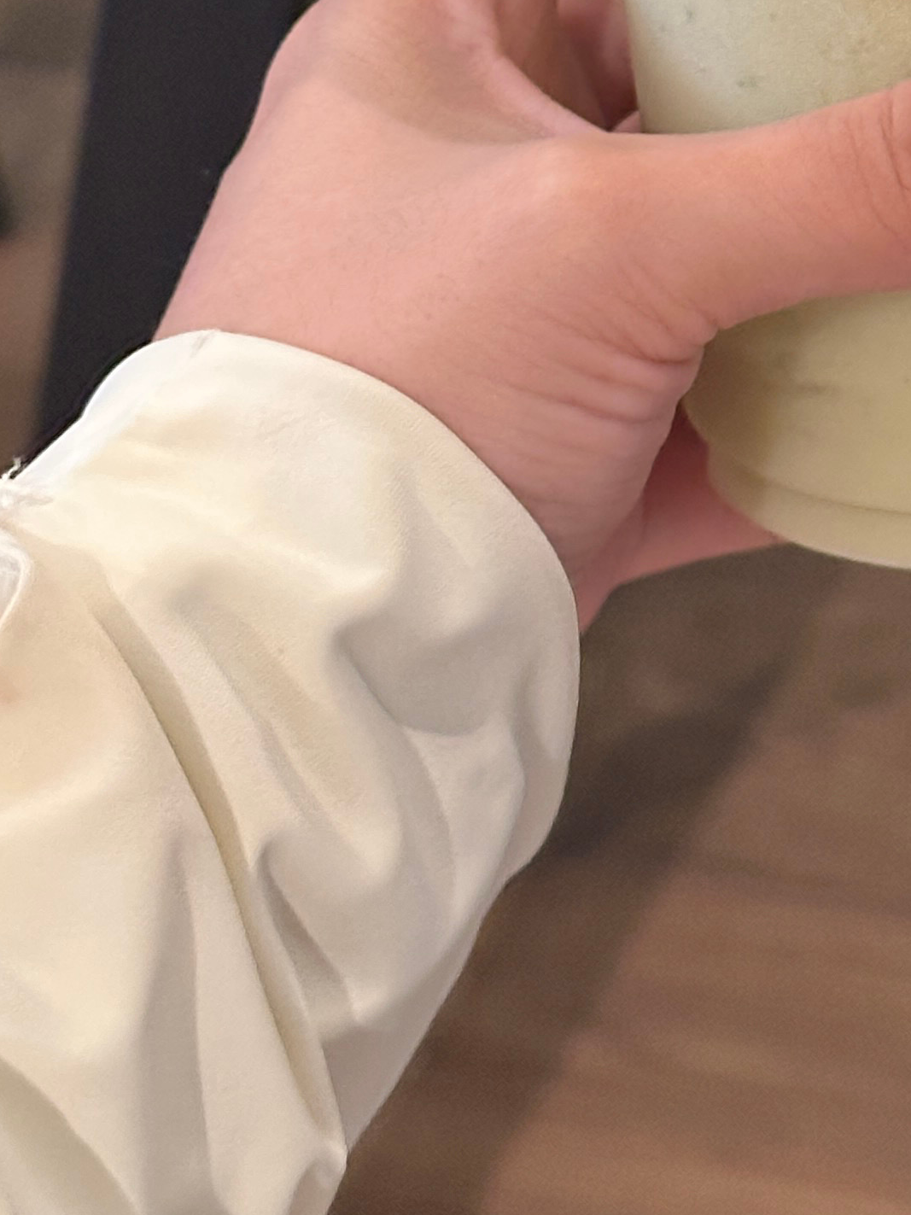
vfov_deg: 13.9
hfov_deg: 10.7
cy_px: -441
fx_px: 4773
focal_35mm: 136
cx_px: 1084
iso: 500
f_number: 1.78
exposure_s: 1/33
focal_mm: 6.86
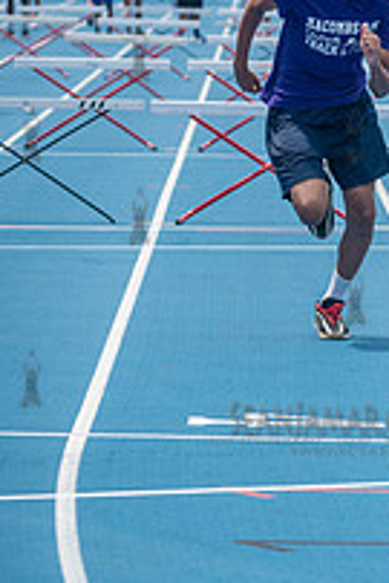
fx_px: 4498
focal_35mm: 278
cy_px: 136
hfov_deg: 4.9
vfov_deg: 7.4
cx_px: 354
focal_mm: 125
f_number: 5
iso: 160
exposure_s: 1/1000
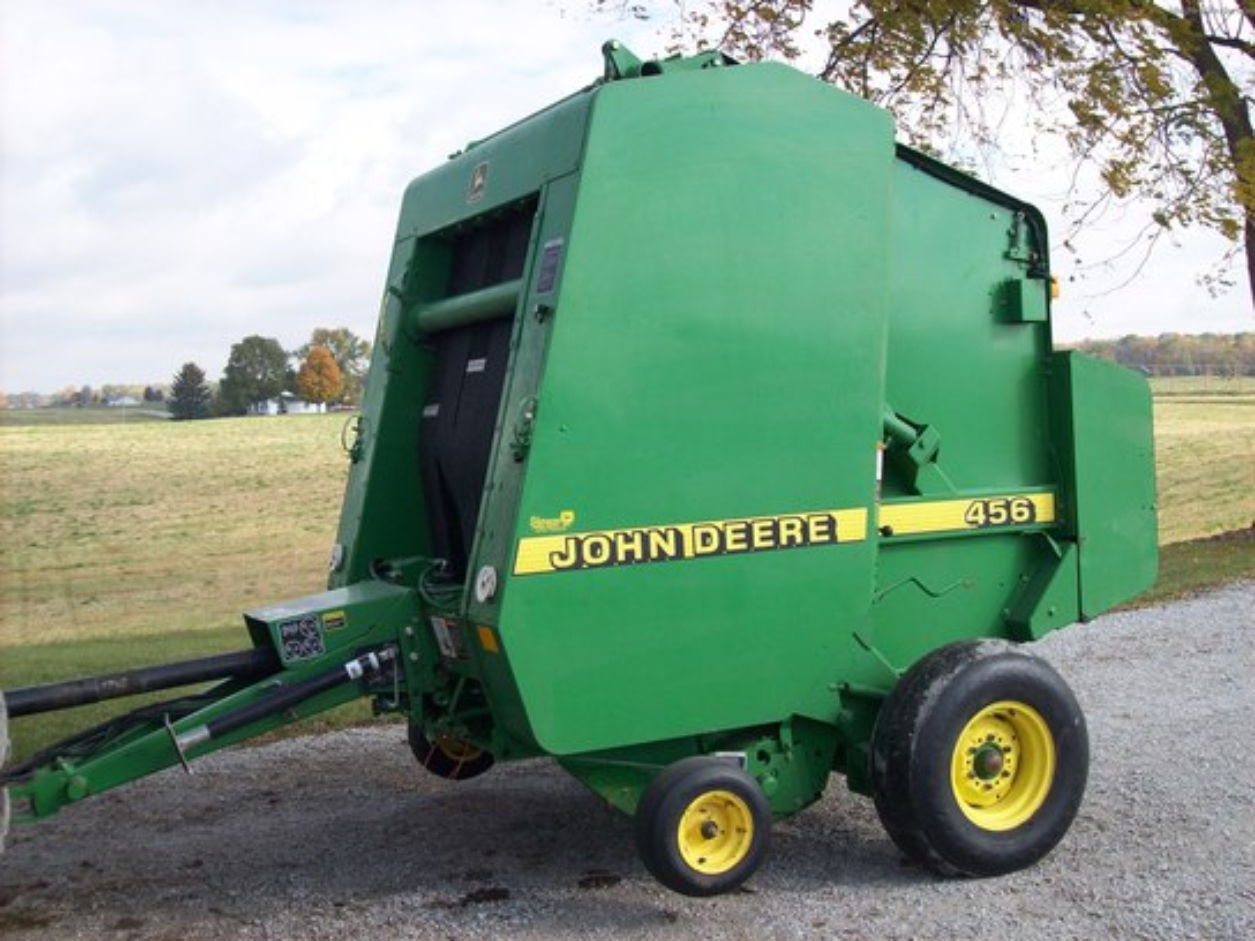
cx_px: 628
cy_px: 470
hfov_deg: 42.1
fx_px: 1631
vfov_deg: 32.2
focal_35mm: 45
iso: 80
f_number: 3
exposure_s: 1/539
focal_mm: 7.6
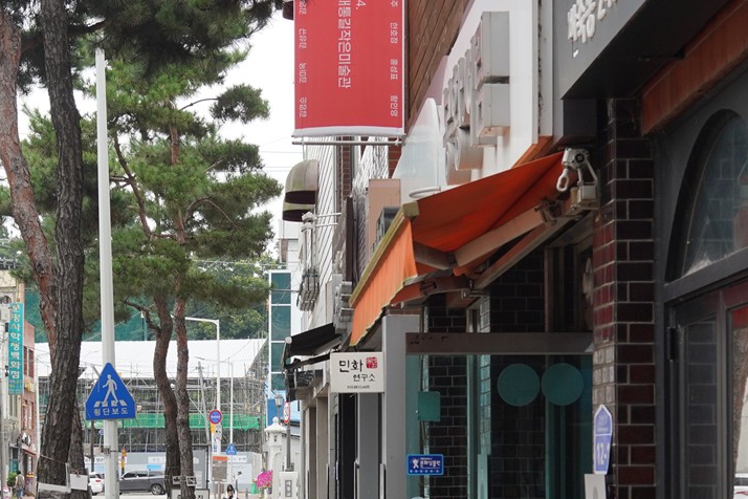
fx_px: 2036
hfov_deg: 20.7
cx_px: 232
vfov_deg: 13.9
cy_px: 424
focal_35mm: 98
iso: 400
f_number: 7.1
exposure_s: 1/160
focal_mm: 35
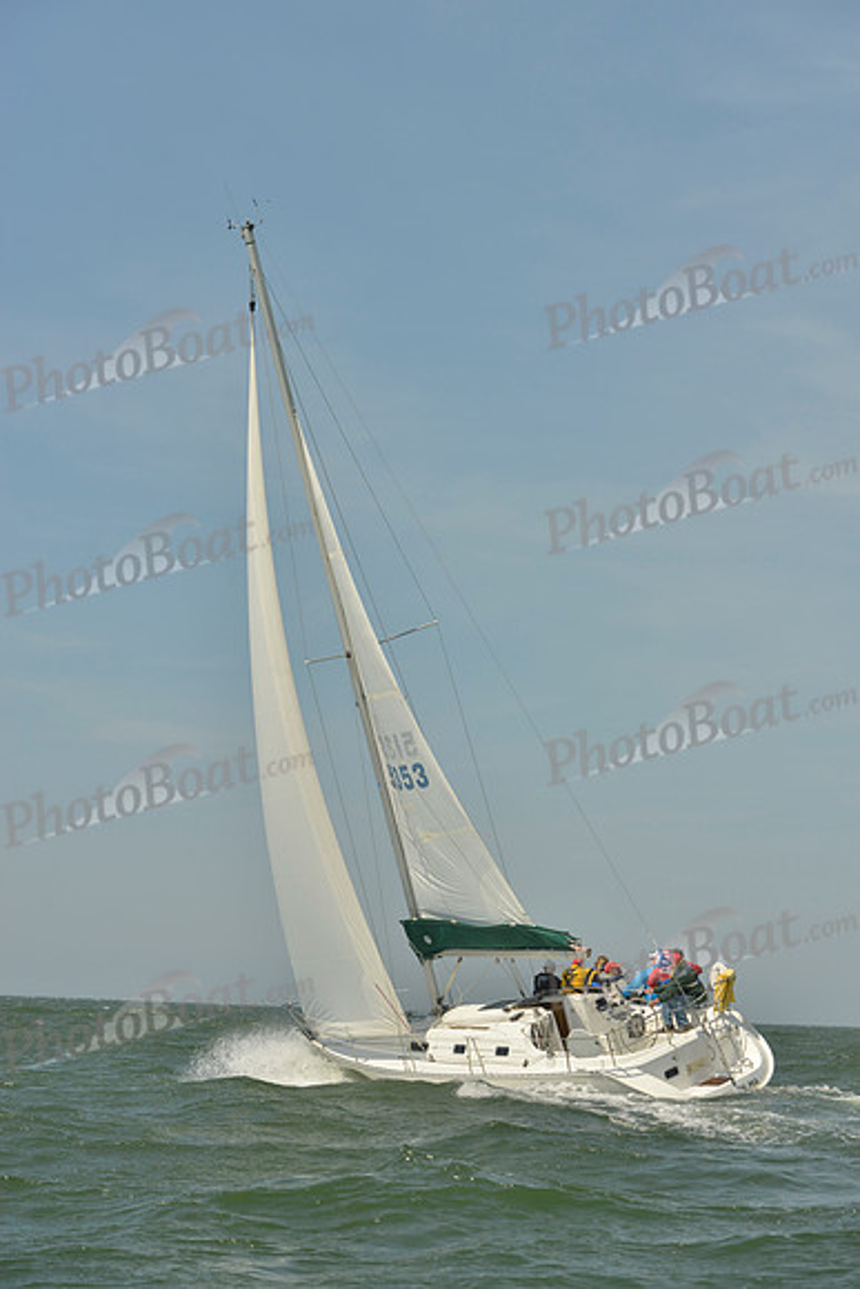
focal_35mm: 70
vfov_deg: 28.8
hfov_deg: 19.5
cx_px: 430
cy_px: 644
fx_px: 2507
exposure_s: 1/1250
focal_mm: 70
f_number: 8
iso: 200
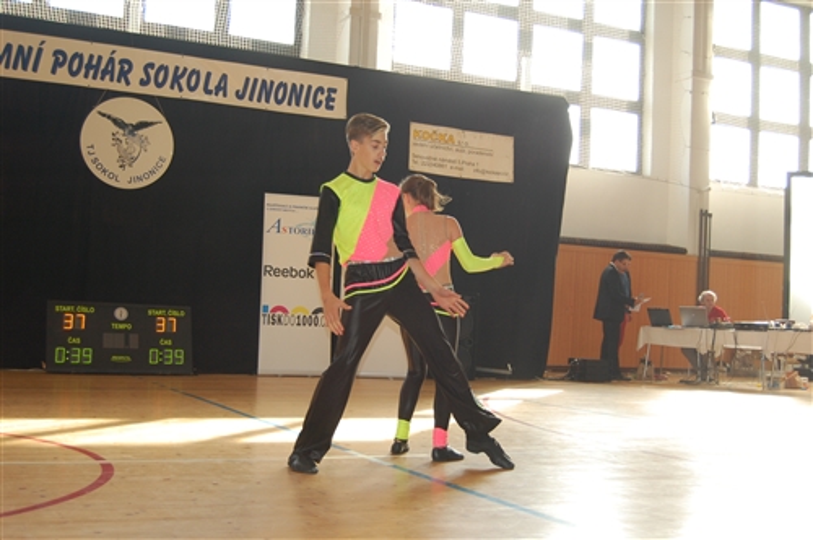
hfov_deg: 43.7
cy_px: 270
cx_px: 406
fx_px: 1015
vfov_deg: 29.8
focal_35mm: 45
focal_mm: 30
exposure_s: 1/200
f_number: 4.2
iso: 400
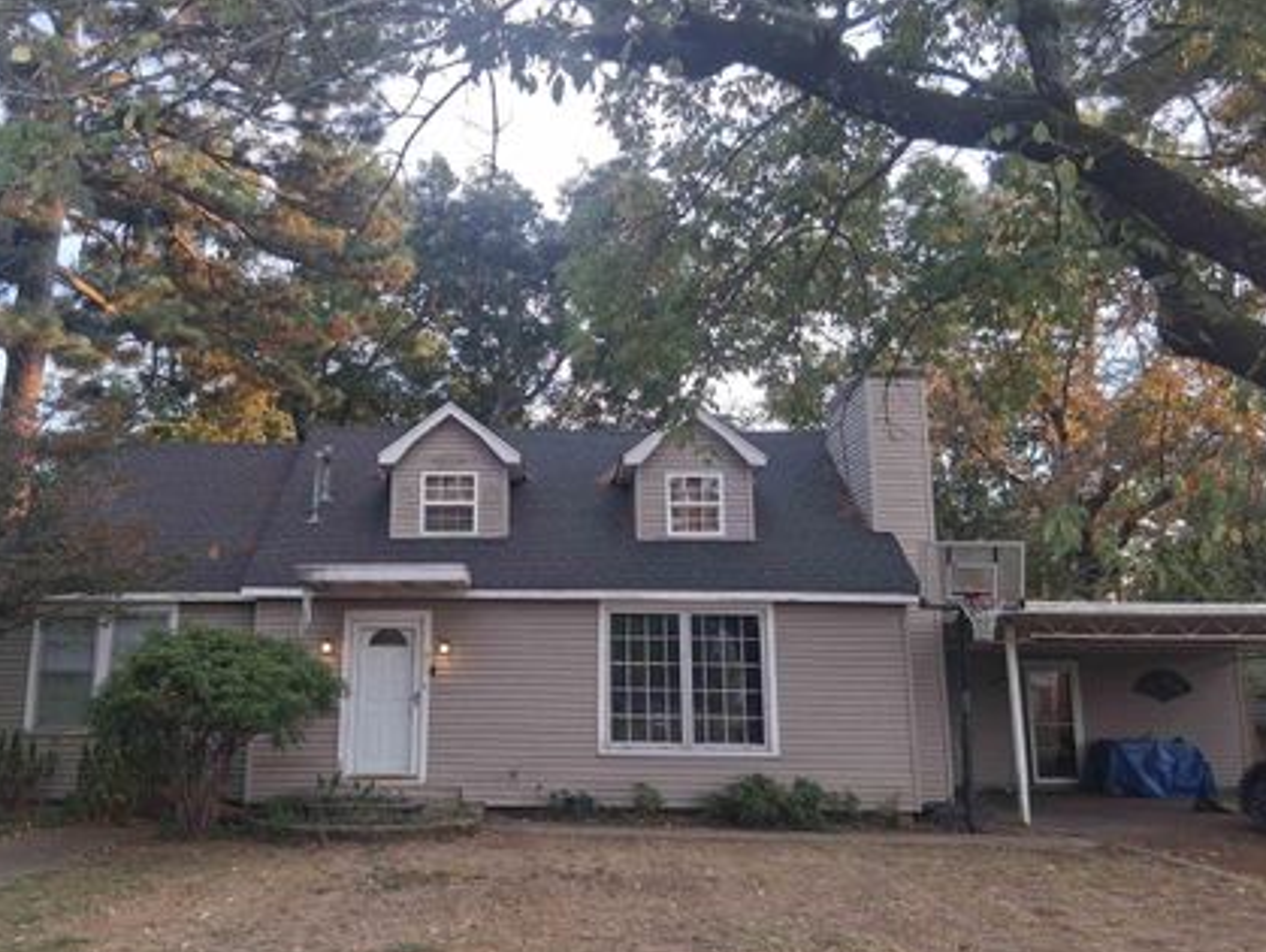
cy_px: 446
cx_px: 529
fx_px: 1135
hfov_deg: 58.0
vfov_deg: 45.5
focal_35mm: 31
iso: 40
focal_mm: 3.98
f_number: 1.8
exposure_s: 1/120
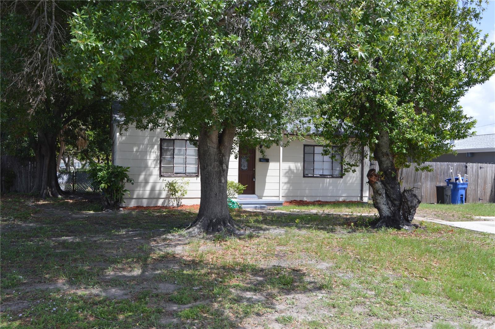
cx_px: 248
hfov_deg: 62.0
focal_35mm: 30
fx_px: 412
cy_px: 164
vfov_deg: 43.5
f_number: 6.3
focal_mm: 20
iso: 100
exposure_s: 1/160
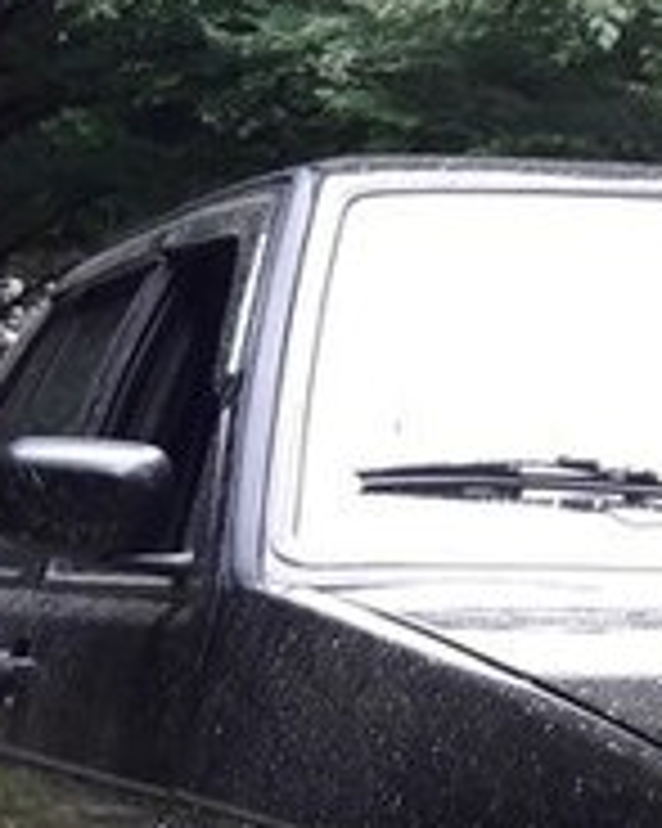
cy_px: 947
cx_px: 991
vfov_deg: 18.7
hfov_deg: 14.6
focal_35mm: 98
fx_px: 2402
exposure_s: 1/50
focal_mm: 3.7
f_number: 1.9
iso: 50
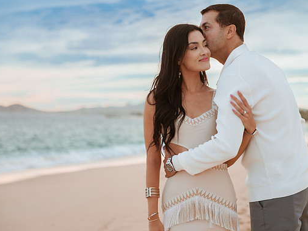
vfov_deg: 19.1
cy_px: 115
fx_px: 685
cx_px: 159
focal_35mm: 77
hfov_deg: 25.3
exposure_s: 1/1600
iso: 250
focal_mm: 70
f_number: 3.2
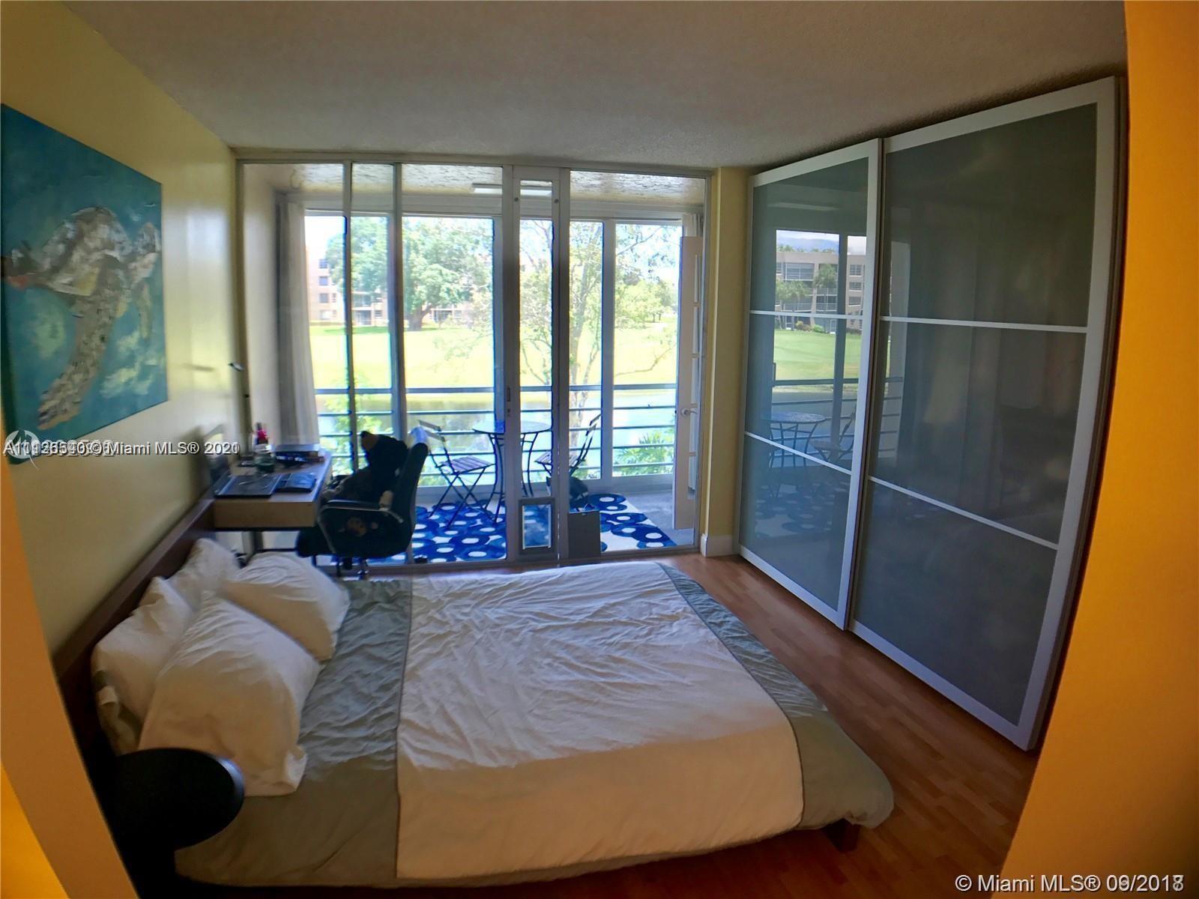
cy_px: 450
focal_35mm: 28
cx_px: 600
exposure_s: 1/60
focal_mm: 3.99
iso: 32
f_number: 1.8
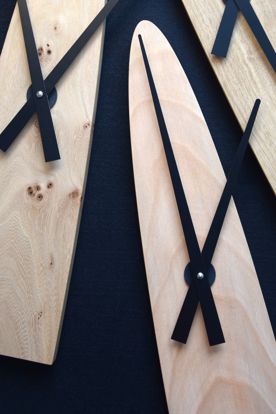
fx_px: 723
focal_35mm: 63
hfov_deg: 21.6
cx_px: 174
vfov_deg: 31.0
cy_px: 67
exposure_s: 1/60
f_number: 4
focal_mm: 25
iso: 1000
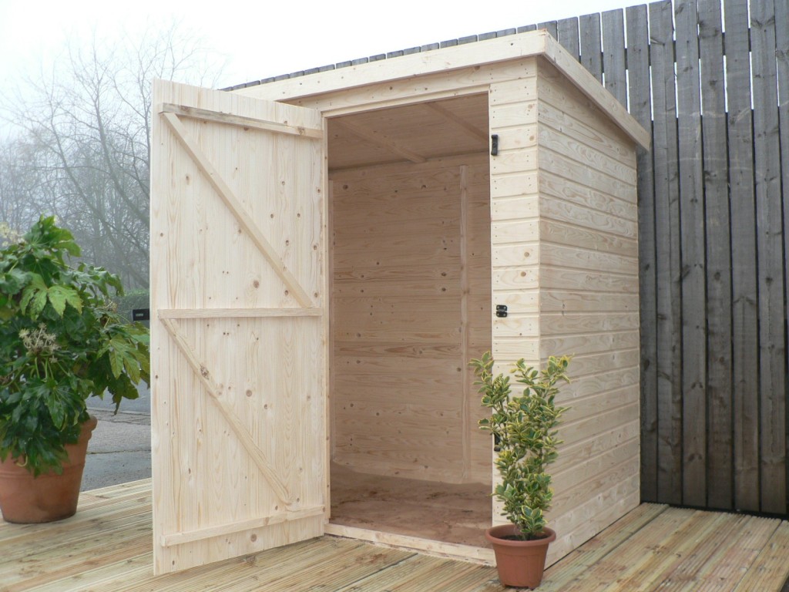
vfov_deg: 39.7
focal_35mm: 36
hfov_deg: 51.4
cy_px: 296
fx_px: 821
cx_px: 394
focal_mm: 6
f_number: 2.8
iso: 80
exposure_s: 1/100
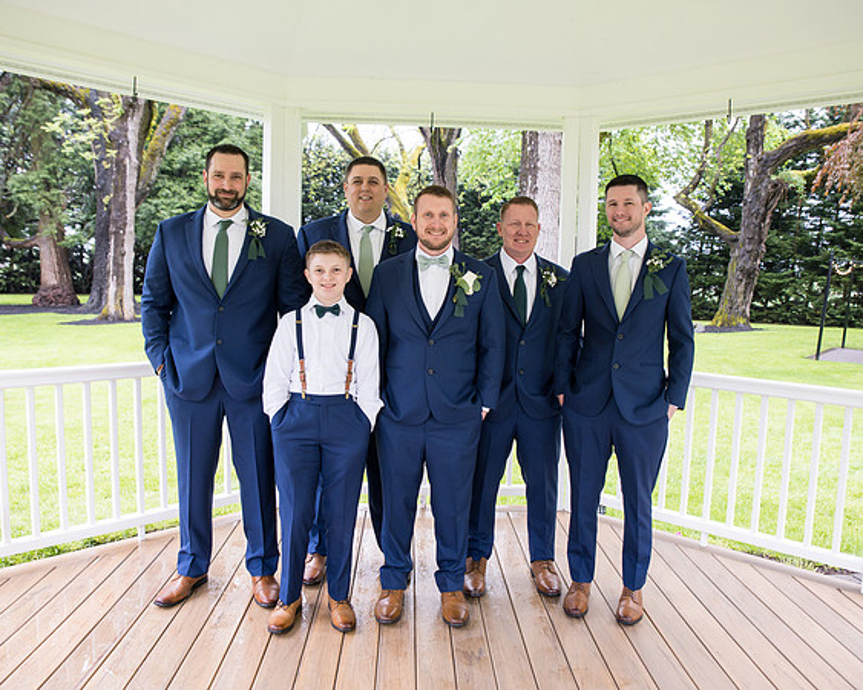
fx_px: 690
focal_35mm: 27
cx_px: 432
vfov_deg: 53.1
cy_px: 345
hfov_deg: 64.0
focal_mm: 24
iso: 500
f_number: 4
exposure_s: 1/400
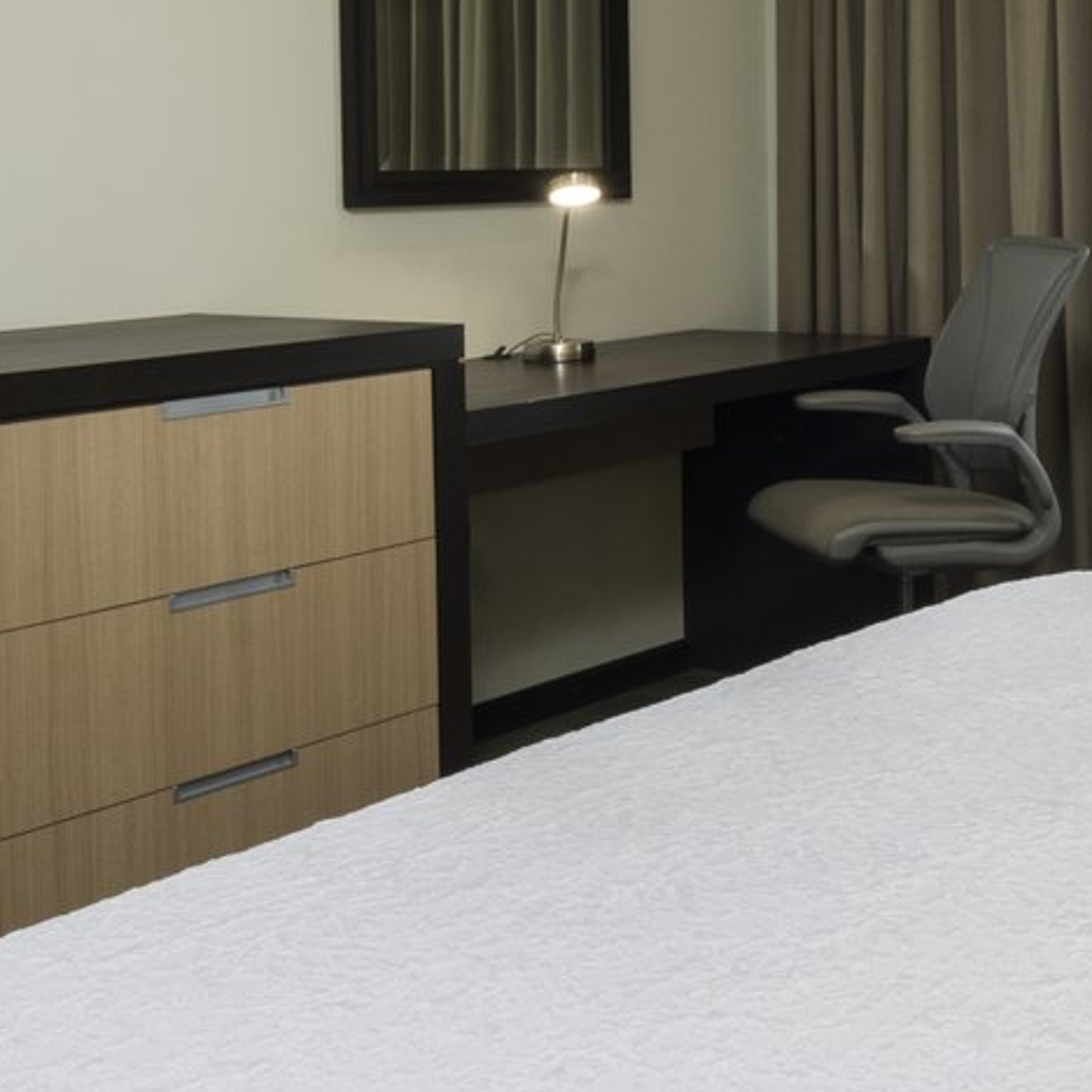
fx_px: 1914
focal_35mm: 54
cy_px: 161
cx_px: 1211
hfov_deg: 28.8
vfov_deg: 30.7
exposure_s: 1/4
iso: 100
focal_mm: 11
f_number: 11
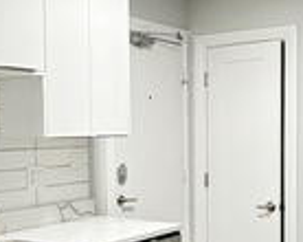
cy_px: 156
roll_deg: +0.2
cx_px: 175
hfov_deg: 28.7
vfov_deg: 23.0
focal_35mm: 66
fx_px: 591
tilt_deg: -3.3
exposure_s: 1/120
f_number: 2.2
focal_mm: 2.22
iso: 320
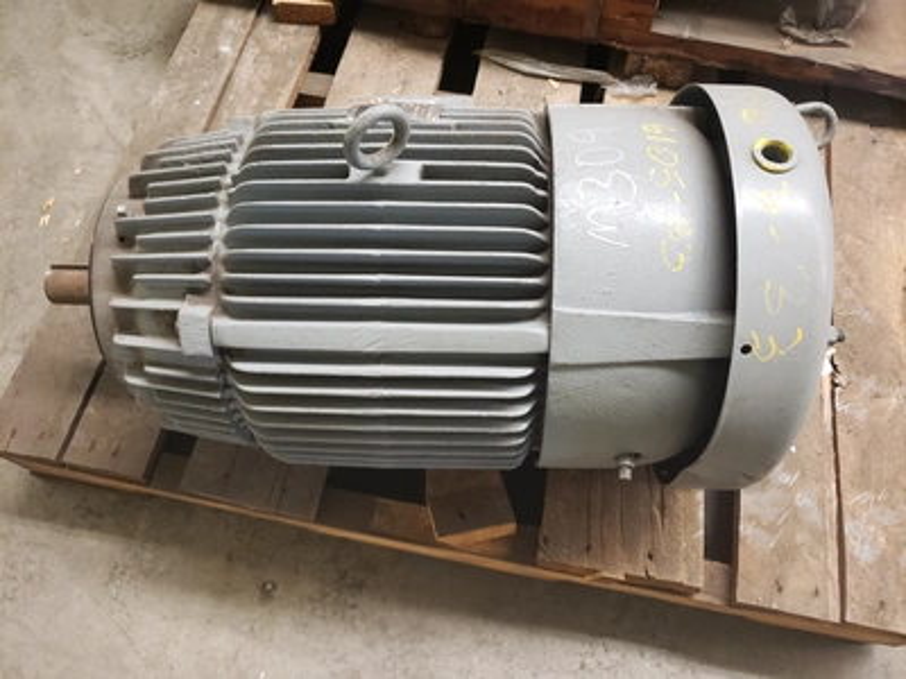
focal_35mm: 26
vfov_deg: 53.1
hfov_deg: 67.3
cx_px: 453
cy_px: 340
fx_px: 680
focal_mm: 4.3
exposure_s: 1/24
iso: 250
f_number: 1.5
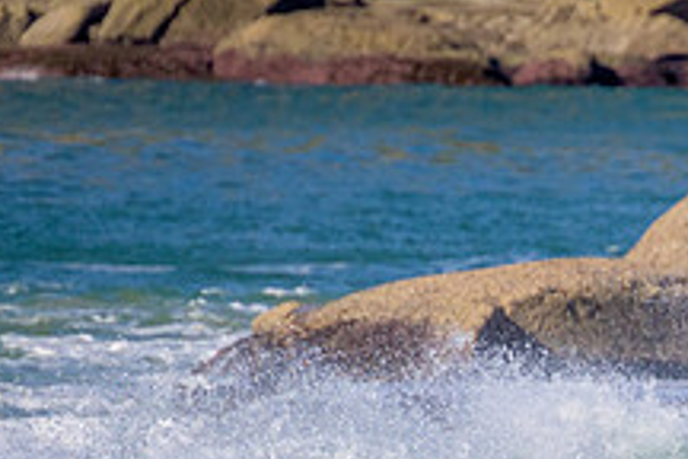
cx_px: 876
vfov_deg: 0.6
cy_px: 585
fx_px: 41124
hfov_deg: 1.0
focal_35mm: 2152
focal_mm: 800
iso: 1250
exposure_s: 1/2000
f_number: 11
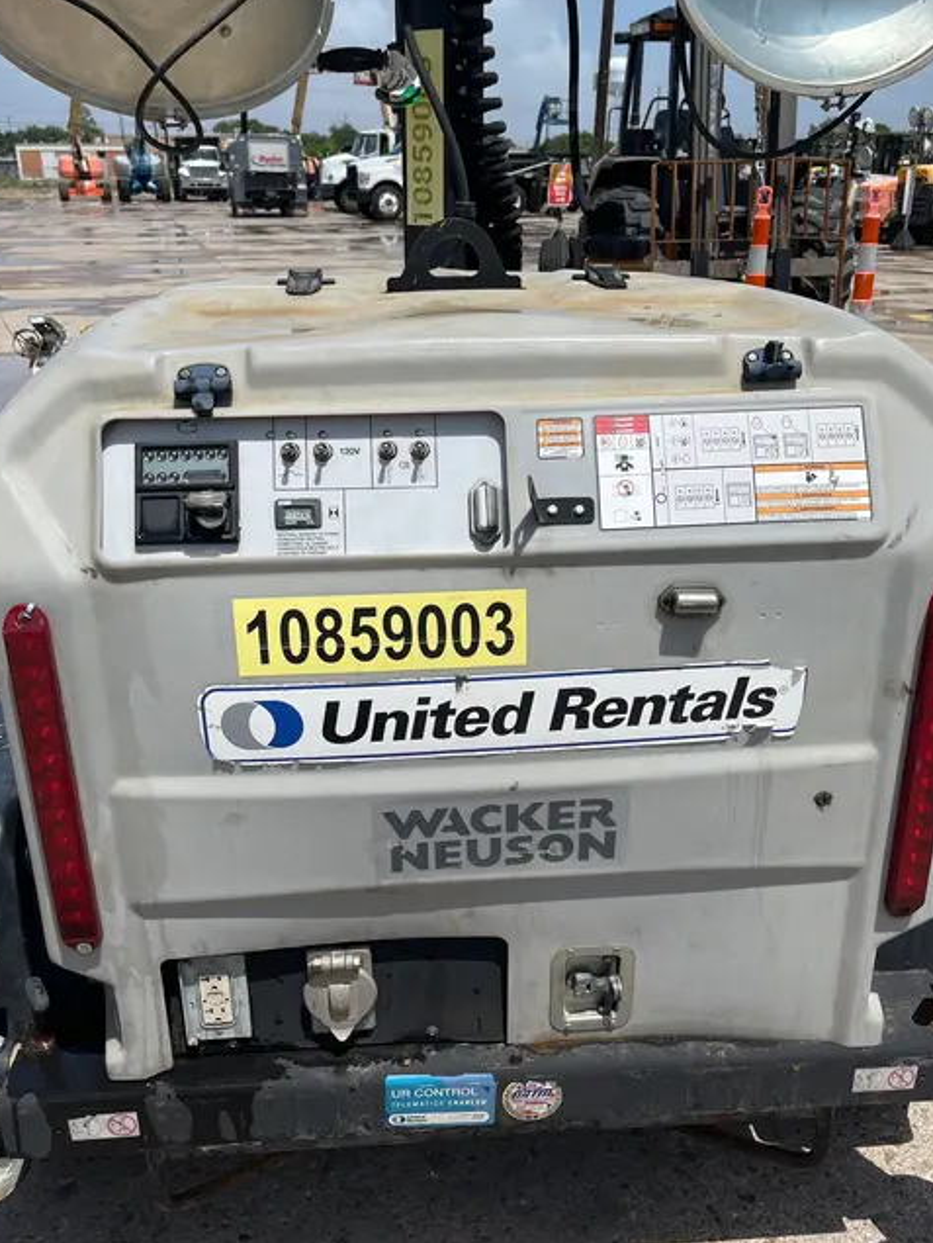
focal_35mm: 30
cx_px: 477
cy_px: 647
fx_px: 1077
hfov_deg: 46.8
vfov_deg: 59.9
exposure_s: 1/5848
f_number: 1.6
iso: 50
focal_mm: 5.1
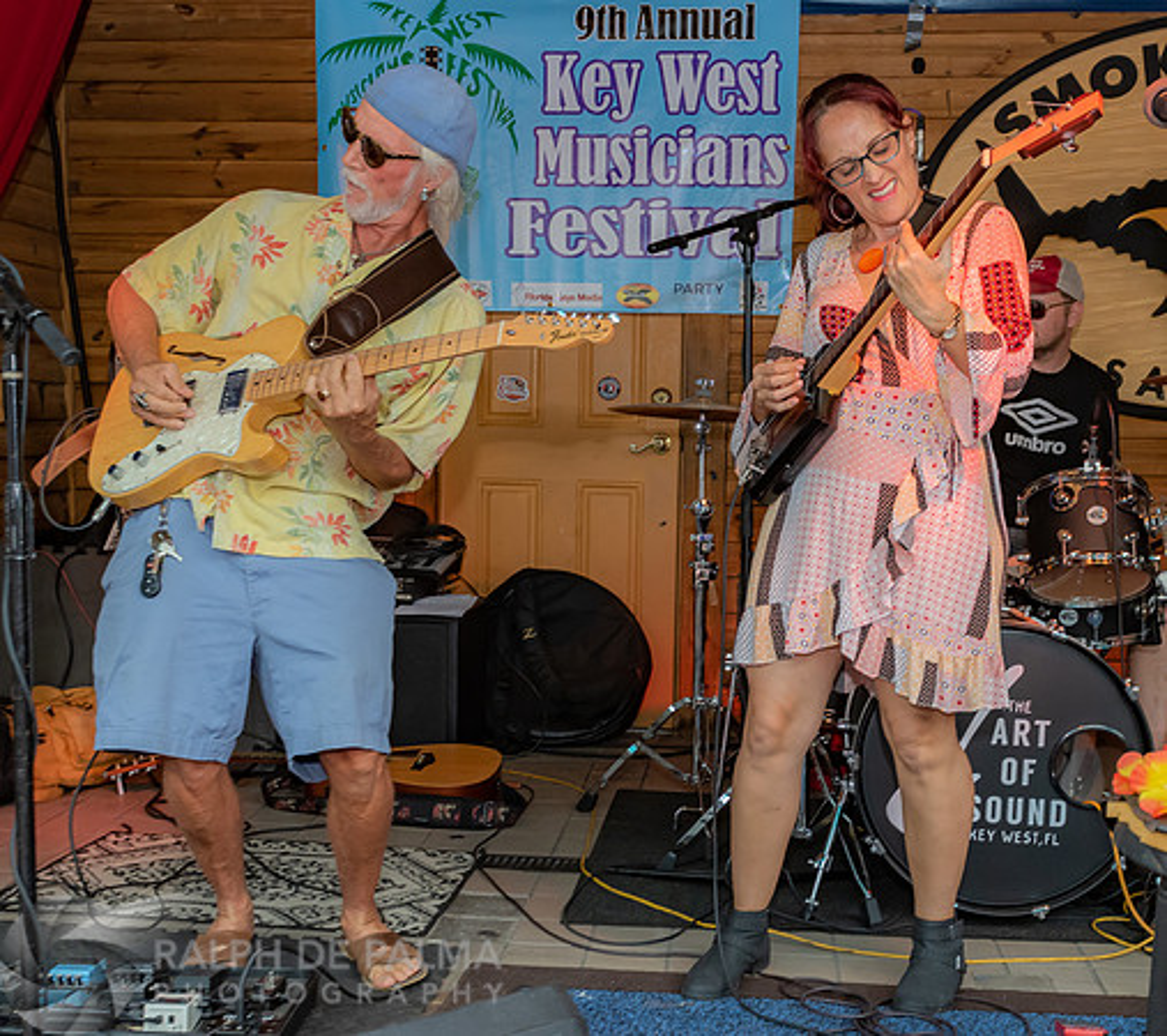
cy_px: 598
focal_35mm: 43
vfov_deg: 37.2
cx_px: 632
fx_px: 1534
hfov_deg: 41.6
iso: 800
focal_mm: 24
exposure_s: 1/160
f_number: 5.6
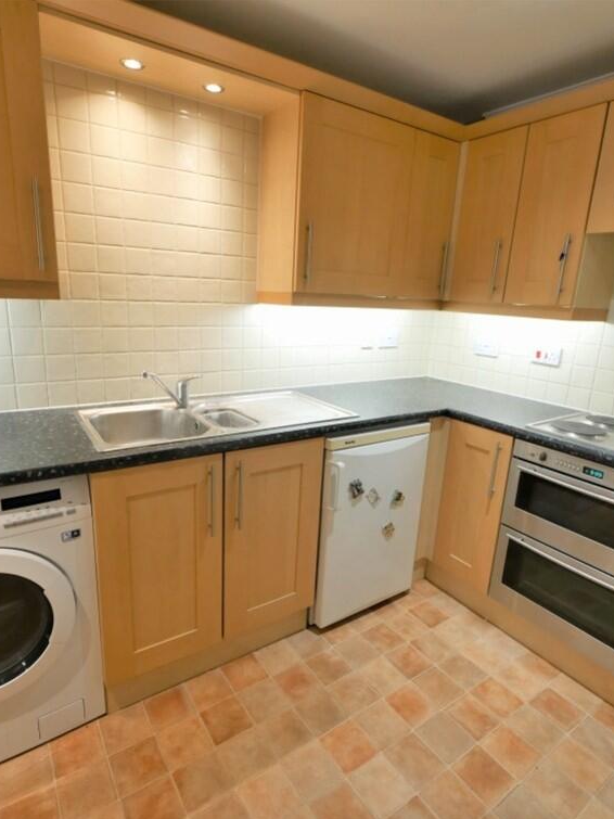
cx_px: 299
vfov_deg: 84.7
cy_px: 416
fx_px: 449
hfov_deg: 68.7
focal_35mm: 19
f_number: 4
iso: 500
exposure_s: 1/60
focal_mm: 7
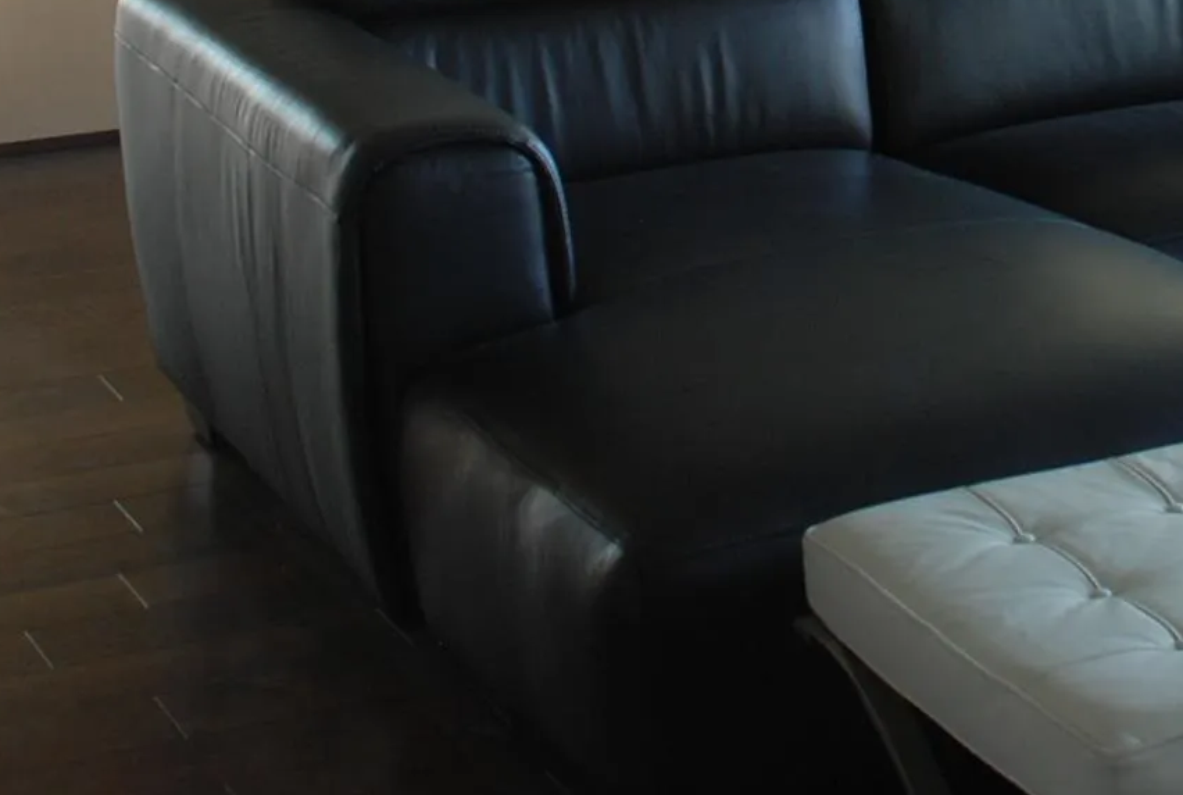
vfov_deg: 12.7
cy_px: -421
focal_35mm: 102
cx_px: 1018
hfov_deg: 19.7
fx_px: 3359
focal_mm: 20
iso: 250
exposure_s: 1/30
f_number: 3.8
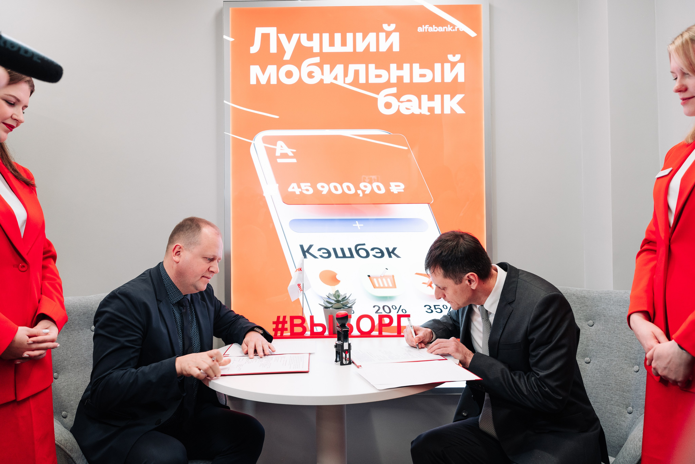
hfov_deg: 72.0
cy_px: 232
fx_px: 479
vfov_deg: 51.7
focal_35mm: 25
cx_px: 341
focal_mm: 24
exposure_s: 1/125
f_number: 3.5
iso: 500
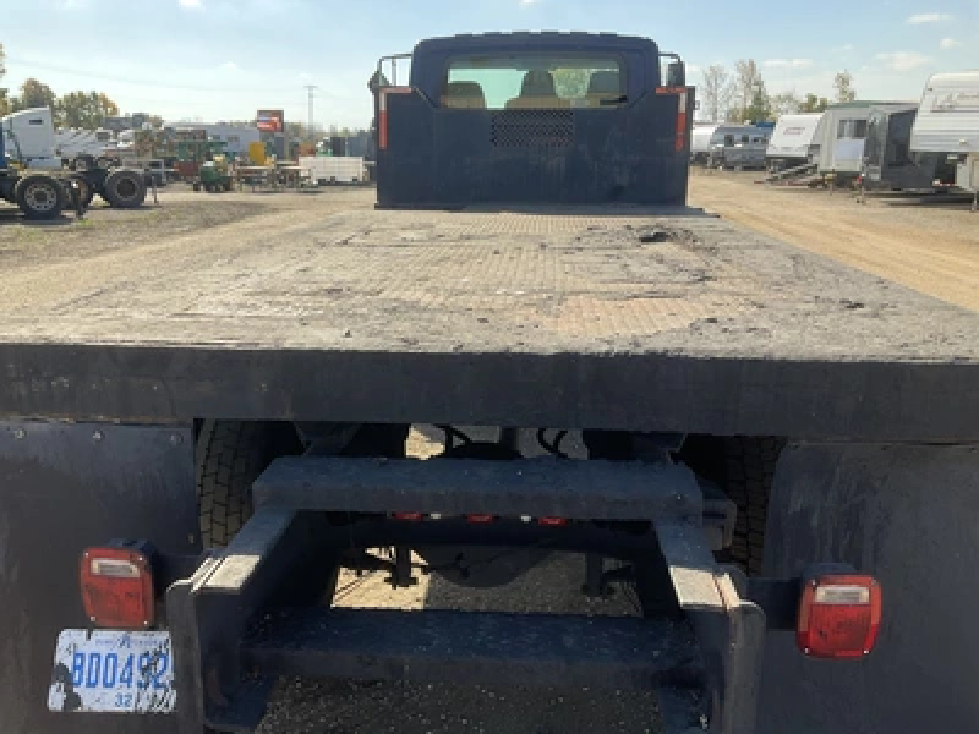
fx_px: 820
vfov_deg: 48.2
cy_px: 367
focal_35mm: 29
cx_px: 490
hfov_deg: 61.7
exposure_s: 1/540
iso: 25
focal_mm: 3
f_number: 1.8
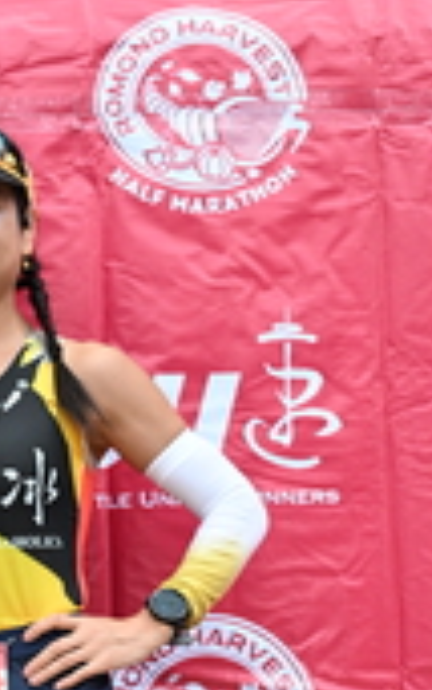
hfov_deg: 8.1
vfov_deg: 12.9
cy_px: 658
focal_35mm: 161
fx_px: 3030
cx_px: -99
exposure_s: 1/400
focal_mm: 49
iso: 2000
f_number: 4
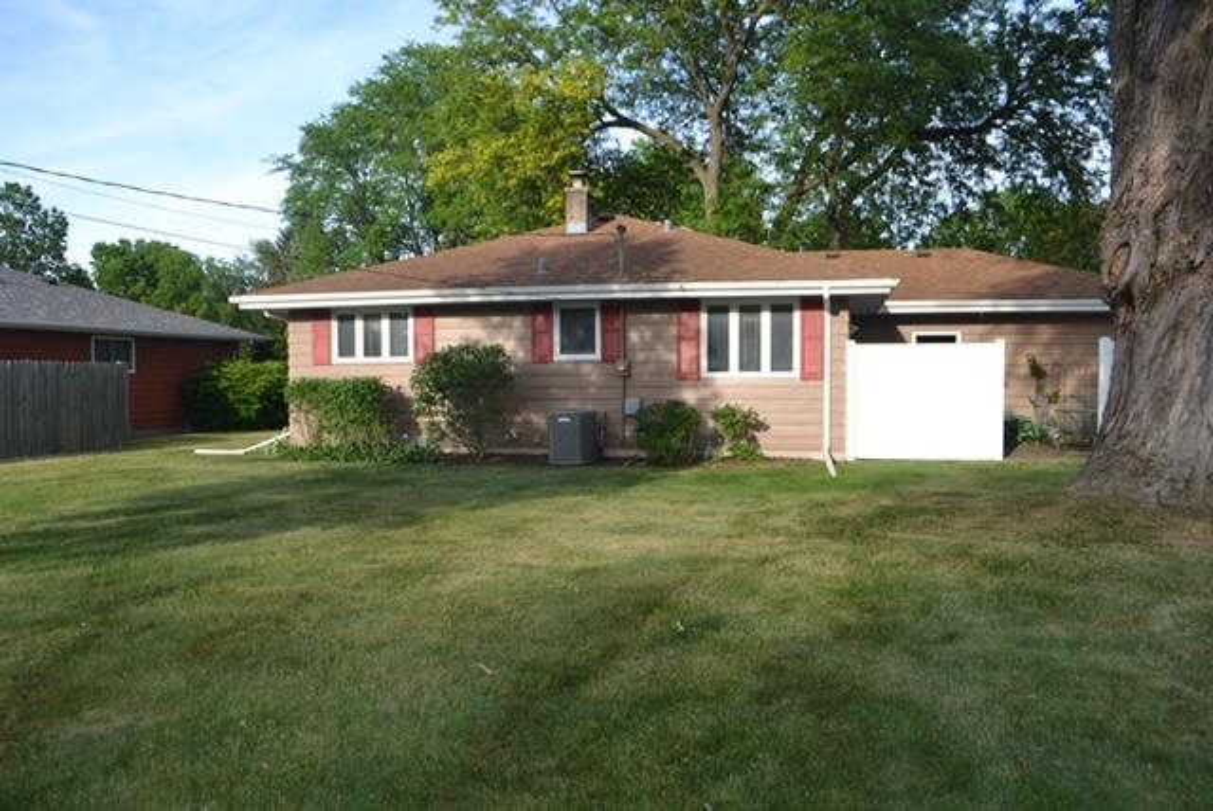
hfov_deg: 67.3
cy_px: 406
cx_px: 606
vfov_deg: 48.0
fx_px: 911
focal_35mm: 27
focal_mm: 18
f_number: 5.6
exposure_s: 1/200
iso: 100
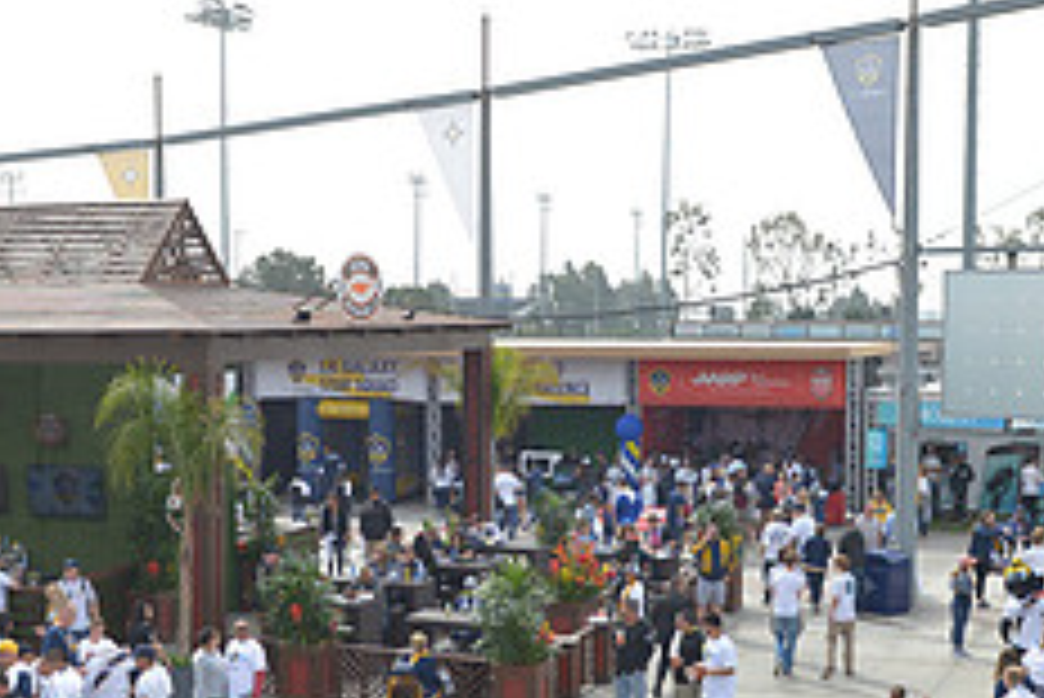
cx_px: 459
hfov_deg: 33.3
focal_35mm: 60
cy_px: 471
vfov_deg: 22.6
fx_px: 1741
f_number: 5.6
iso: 200
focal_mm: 24
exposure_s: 1/640
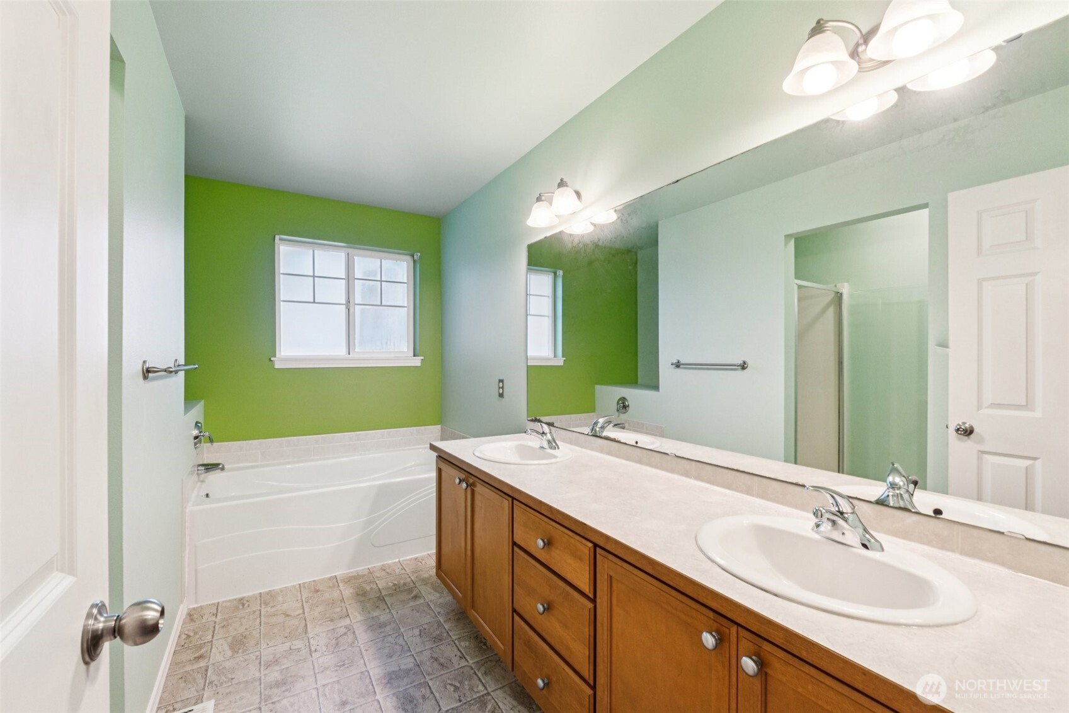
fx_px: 445
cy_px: 356
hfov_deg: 100.4
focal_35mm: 15
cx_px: 534
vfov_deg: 77.3
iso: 250
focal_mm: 10
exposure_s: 1/15
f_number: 9
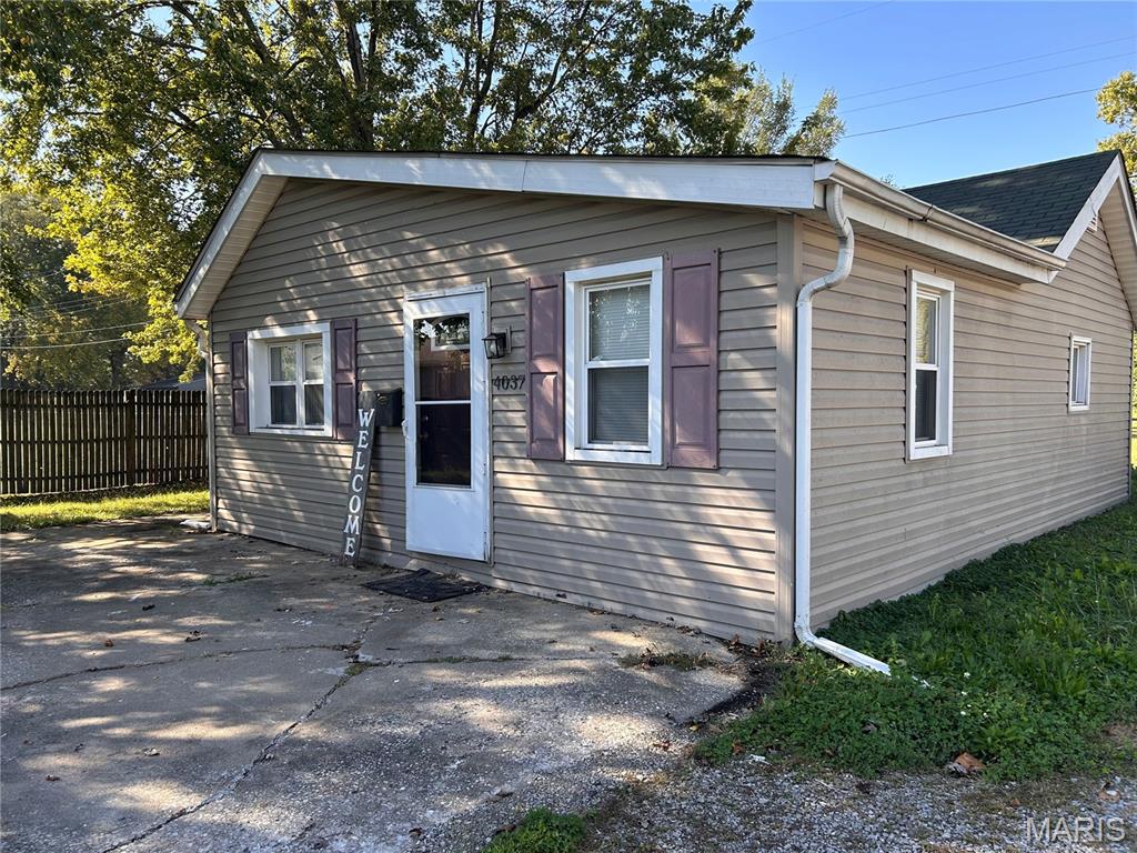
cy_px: 426
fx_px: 854
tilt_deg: -3.3
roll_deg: +0.1
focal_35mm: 26
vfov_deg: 53.1
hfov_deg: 67.3
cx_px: 568
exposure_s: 1/780
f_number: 1.5
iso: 50
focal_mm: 5.7
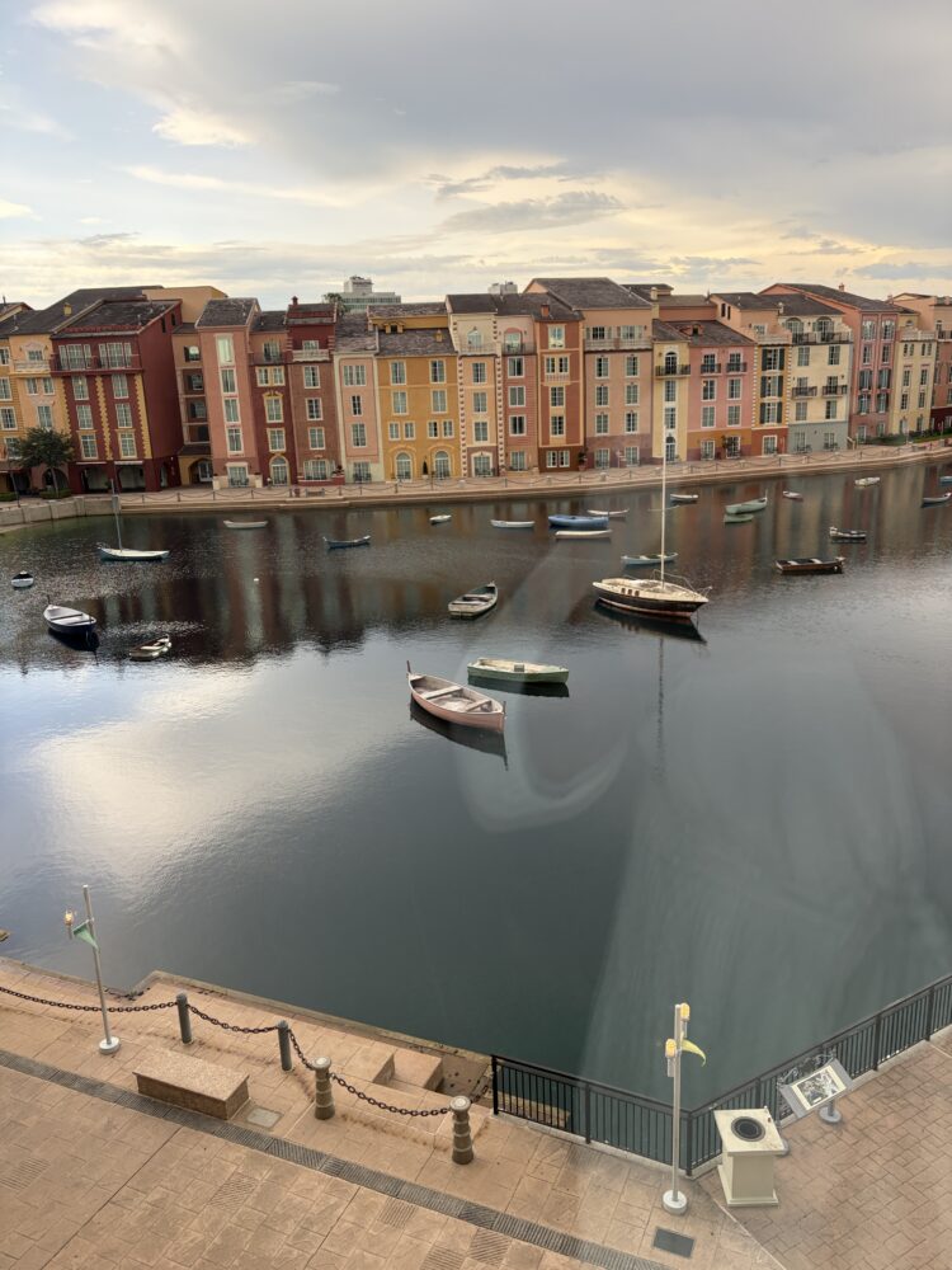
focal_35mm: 26
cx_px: 476
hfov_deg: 53.1
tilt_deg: -15.4
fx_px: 953
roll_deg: +2.8
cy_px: 635
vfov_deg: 67.3
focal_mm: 5.96
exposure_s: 1/543
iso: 64
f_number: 1.6
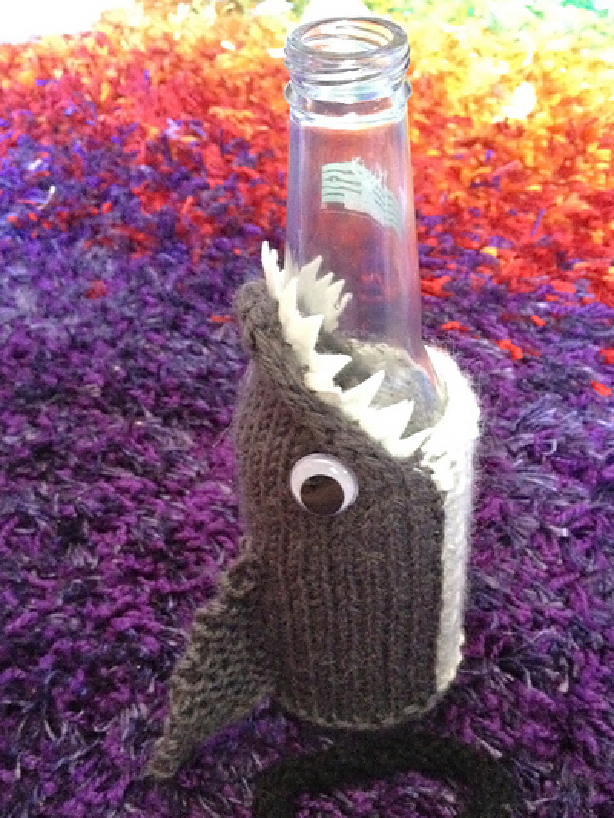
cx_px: 335
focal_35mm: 42
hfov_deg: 34.3
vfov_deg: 44.6
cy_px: 474
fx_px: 993
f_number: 2.4
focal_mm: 4.28
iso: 640
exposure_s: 1/15
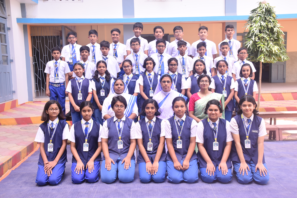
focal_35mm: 40
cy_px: 99
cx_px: 148
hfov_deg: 47.9
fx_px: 334
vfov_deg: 33.0
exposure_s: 1/160
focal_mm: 27
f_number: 5
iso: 400
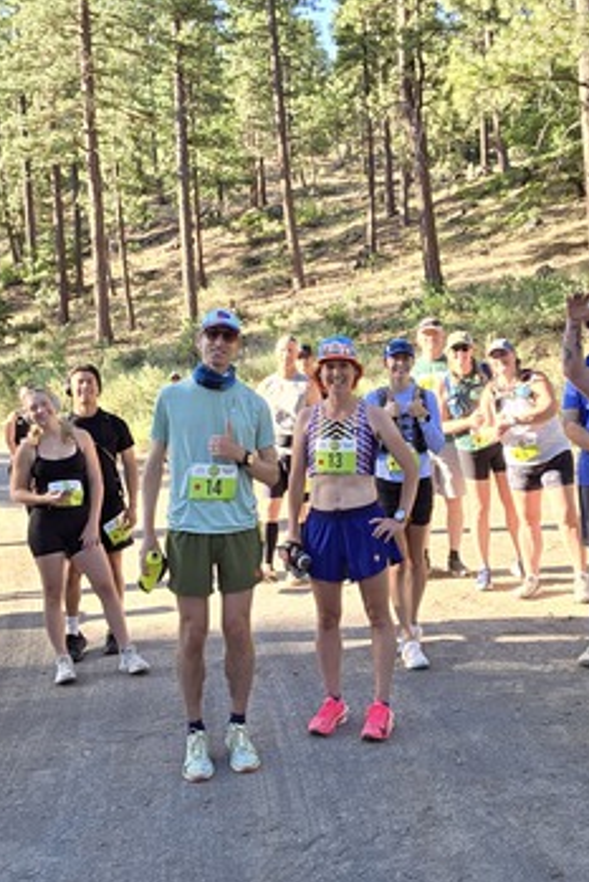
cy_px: 411
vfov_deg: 47.4
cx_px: 331
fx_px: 1005
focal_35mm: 41
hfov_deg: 32.6
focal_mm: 3.3
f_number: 2.2
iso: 32
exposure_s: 1/120
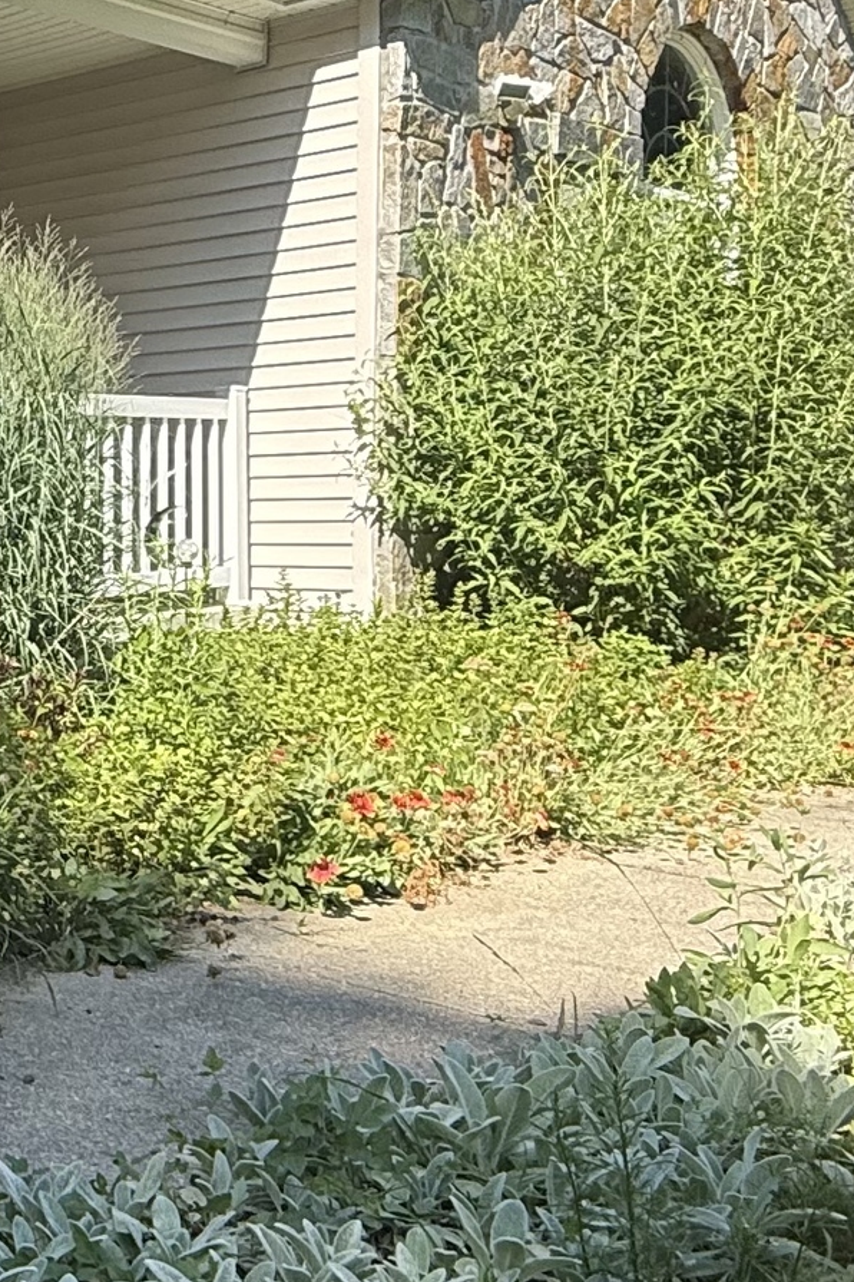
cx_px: -431
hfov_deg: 22.2
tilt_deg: -2.4
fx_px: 1780
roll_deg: +0.9
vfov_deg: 39.6
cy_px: 610
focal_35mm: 50
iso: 64
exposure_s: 1/717
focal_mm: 2.22
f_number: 2.2
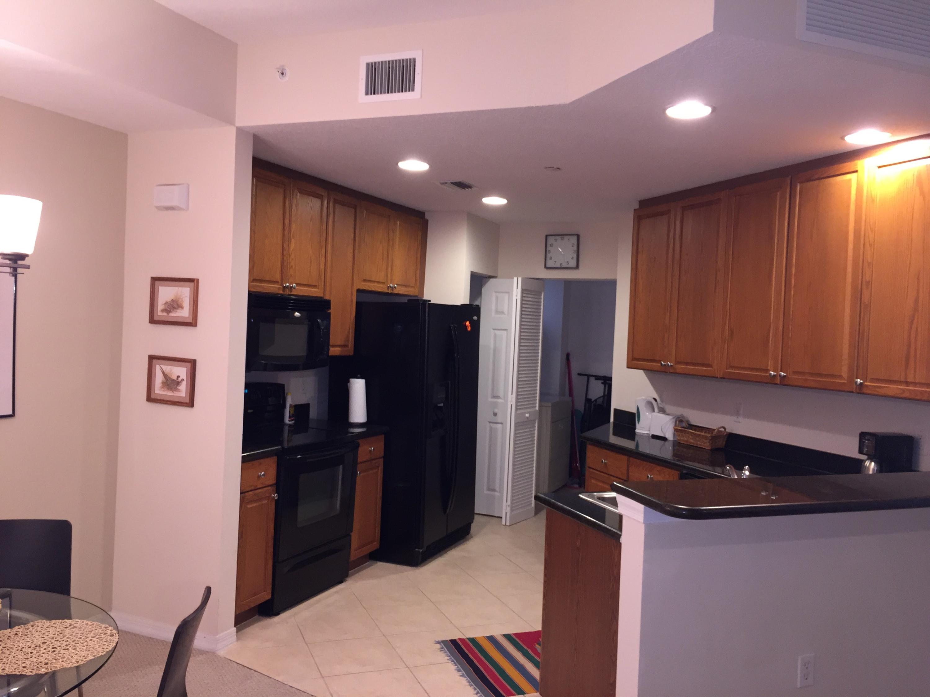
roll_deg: -4.0
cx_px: 465
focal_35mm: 29
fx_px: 779
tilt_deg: -1.6
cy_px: 348
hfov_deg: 61.7
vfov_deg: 48.2
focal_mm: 4.15
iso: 100
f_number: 2.2
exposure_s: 1/17
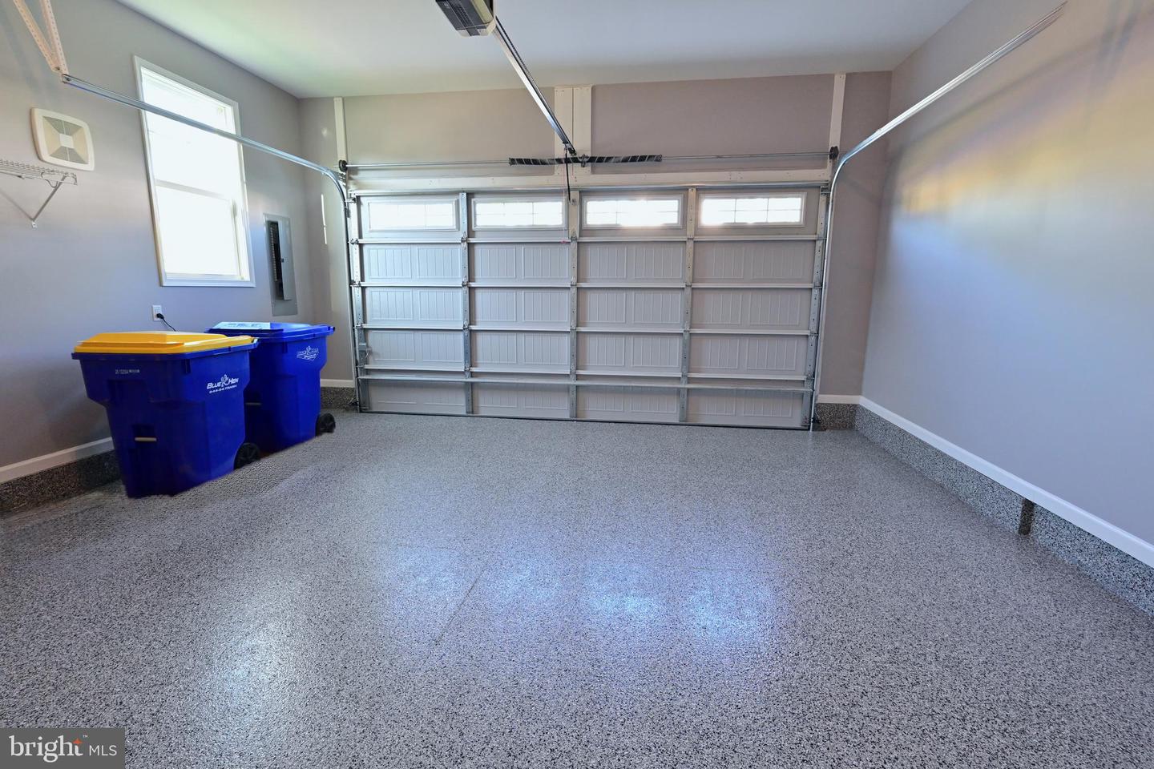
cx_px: 577
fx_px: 529
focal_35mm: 16
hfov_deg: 95.0
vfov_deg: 72.1
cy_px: 384
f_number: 10
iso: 1100
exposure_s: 1/15
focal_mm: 16.5
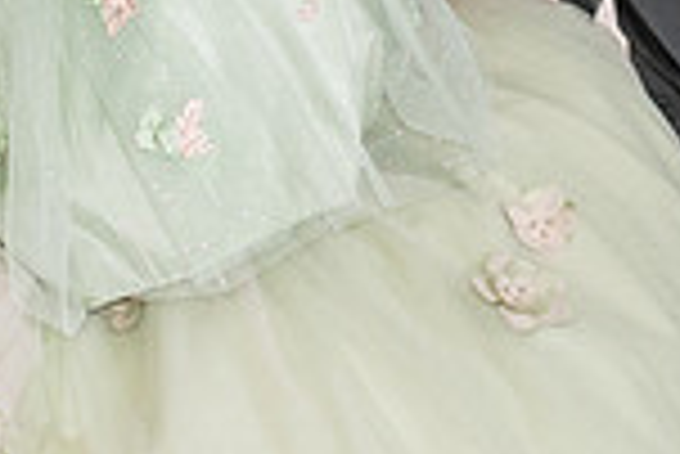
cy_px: 78
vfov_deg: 4.4
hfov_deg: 6.6
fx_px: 5861
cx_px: 125
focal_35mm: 310
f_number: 3.5
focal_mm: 44
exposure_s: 1/200
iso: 500
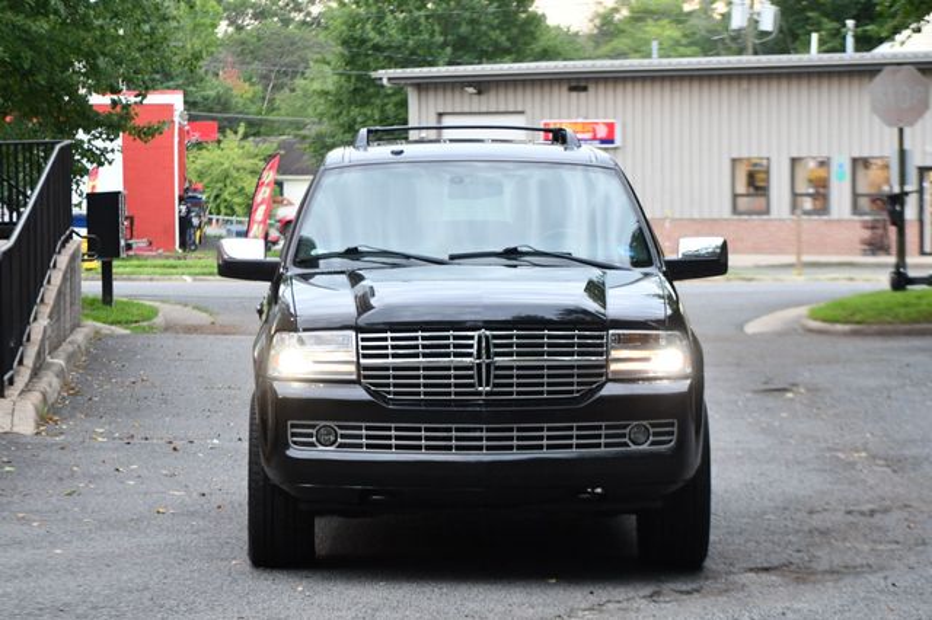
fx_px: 3493
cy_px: 310
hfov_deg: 15.2
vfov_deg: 10.1
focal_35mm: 135
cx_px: 466
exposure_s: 1/125
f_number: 4.8
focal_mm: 90
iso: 800
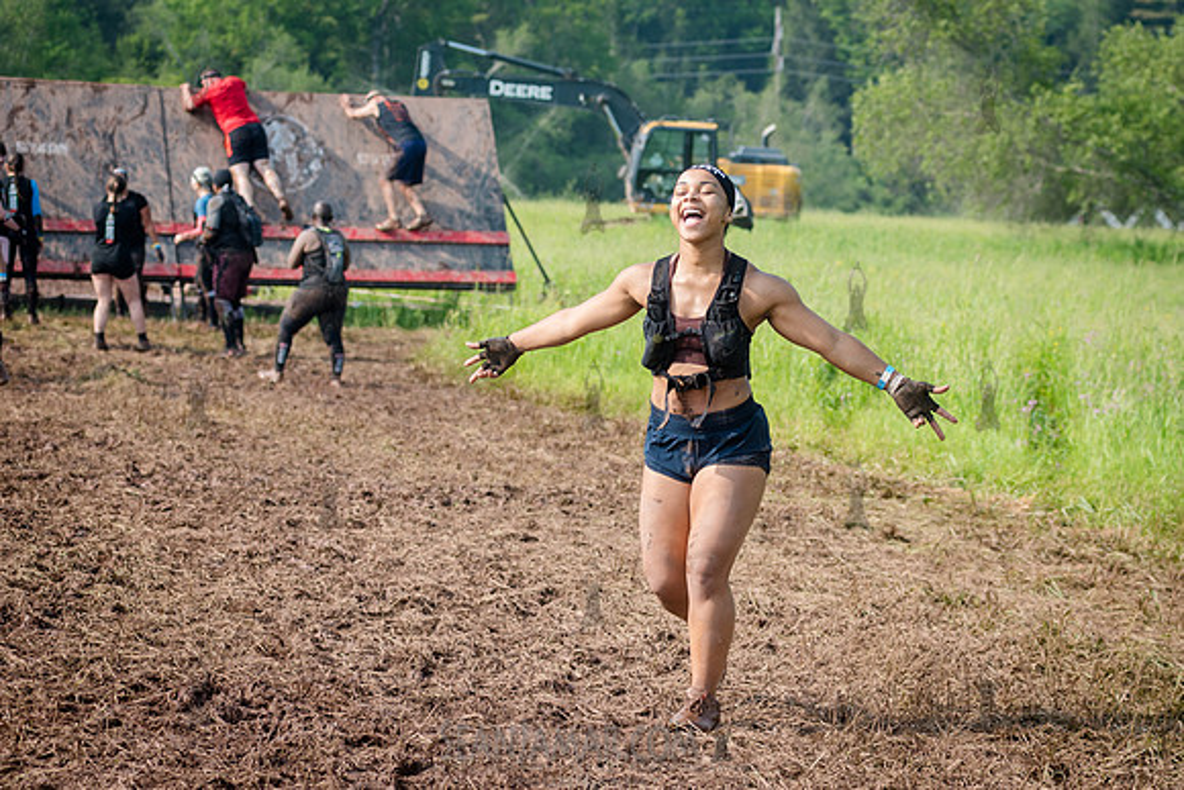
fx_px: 3633
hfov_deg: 18.5
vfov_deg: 12.4
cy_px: 404
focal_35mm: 110
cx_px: 674
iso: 250
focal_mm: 80
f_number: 4.5
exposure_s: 1/800
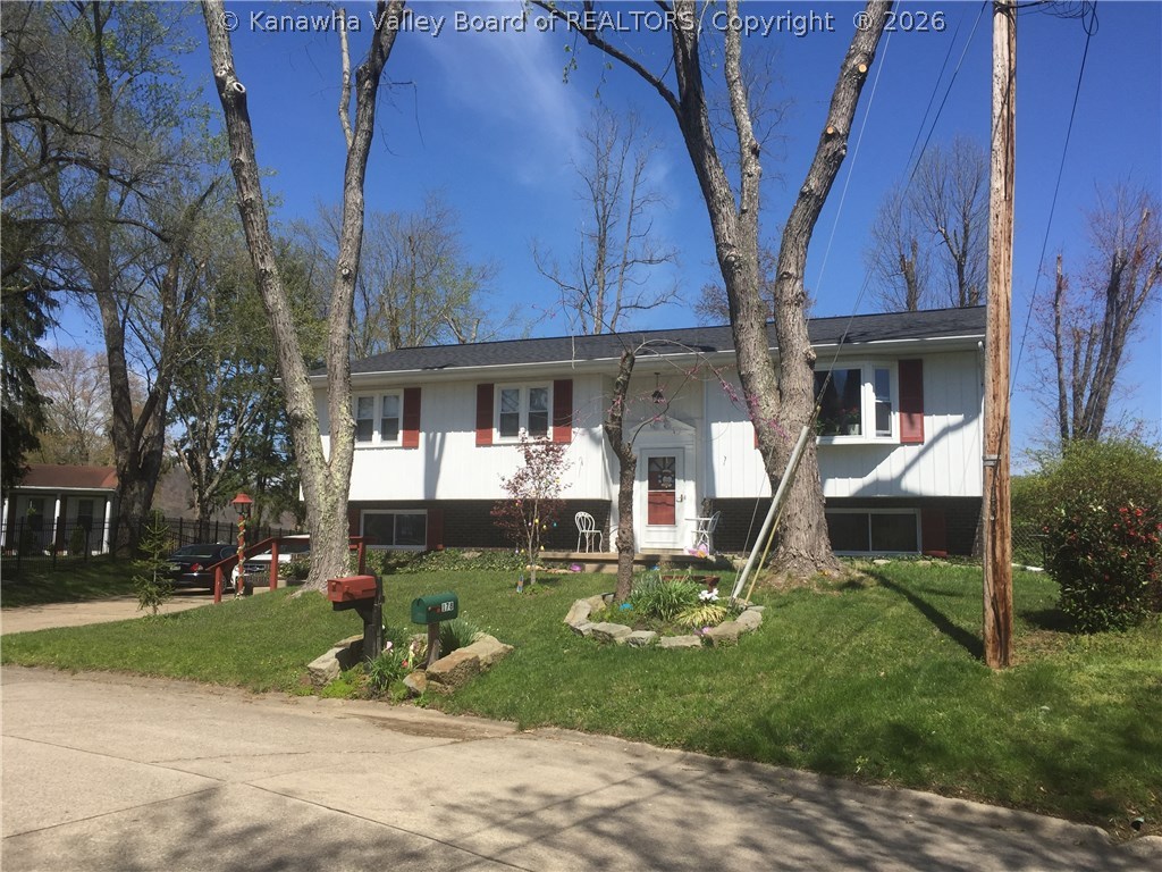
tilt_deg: +7.8
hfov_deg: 61.7
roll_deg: -2.1
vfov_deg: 48.2
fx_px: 973
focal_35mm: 29
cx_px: 581
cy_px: 436
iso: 32
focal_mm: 4.15
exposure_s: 1/1980
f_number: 2.2
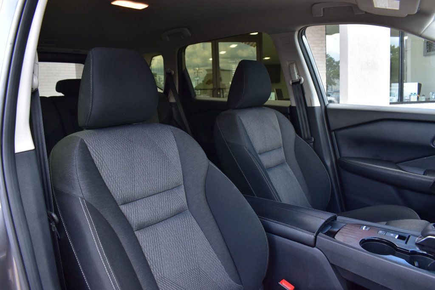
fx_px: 326
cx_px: 218
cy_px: 145
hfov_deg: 67.4
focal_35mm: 27
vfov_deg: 47.9
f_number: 8
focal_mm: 18
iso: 400
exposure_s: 1/80
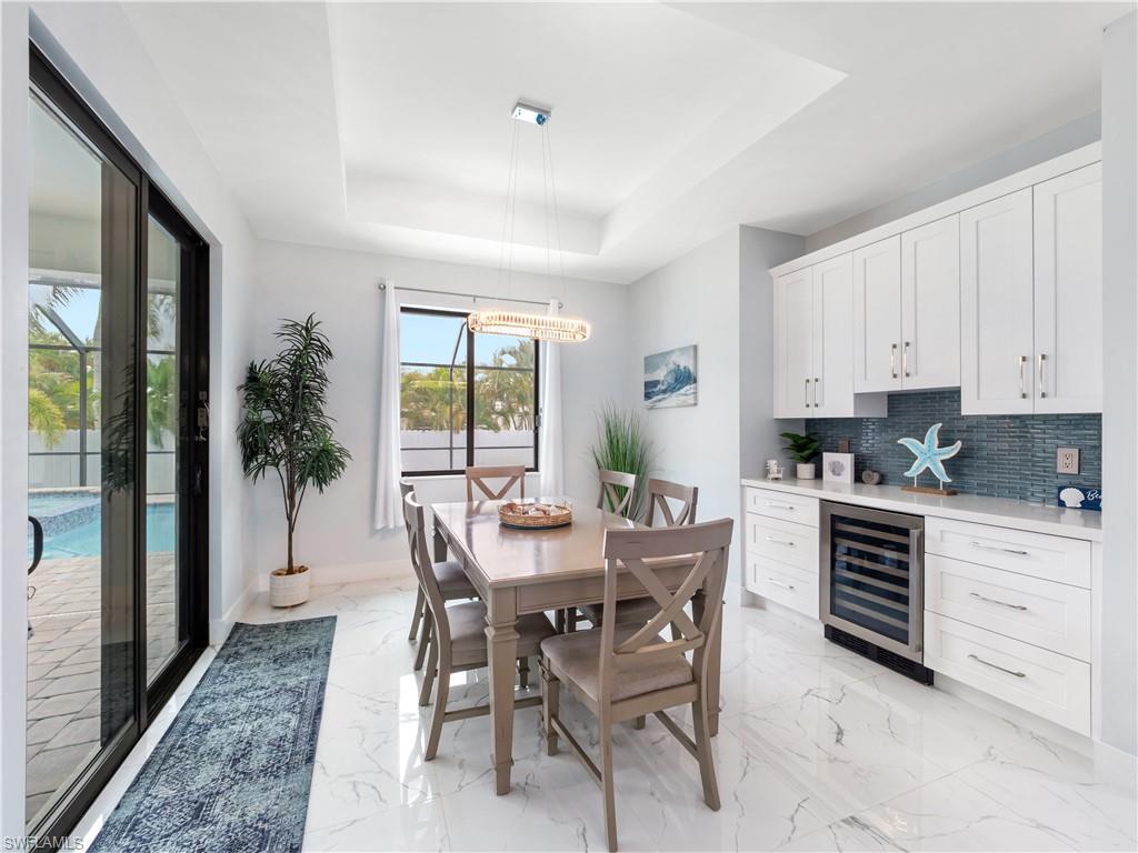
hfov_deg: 102.1
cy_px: 426
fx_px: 460
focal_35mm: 14
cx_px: 569
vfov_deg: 85.7
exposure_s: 1/6
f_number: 7.1
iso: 200
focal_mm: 7
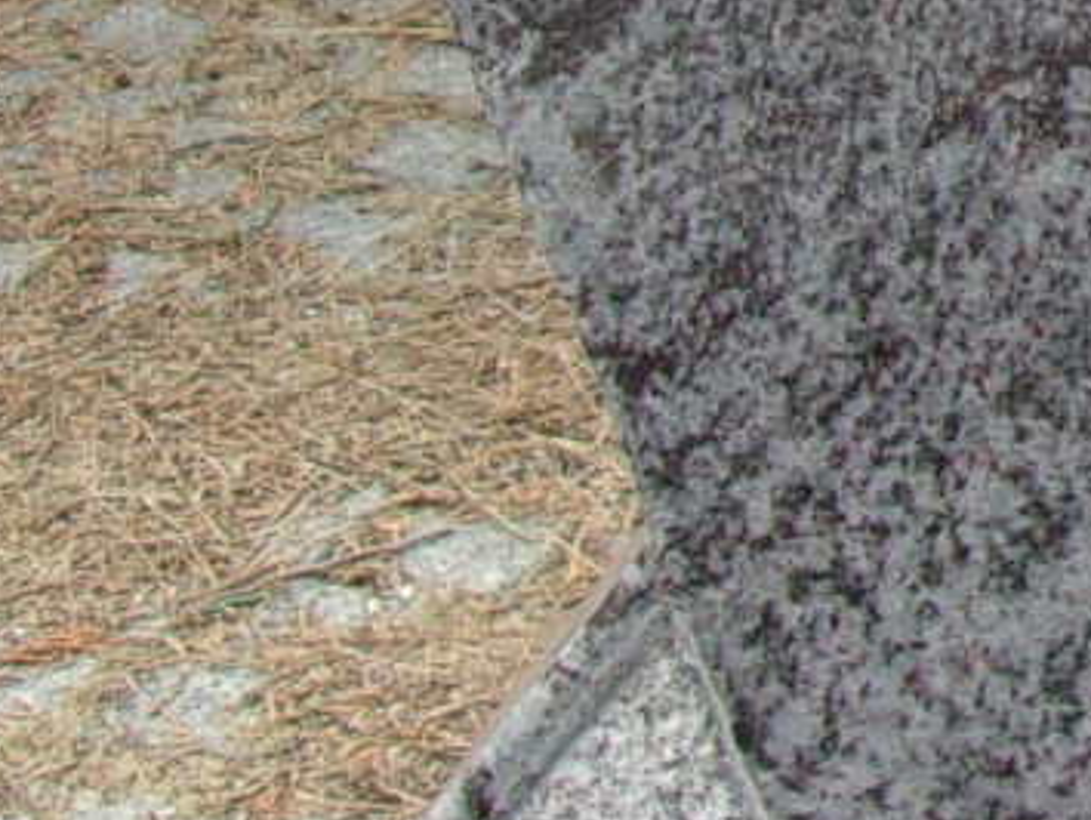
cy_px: -792
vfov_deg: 9.0
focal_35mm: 156
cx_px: 2247
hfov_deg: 11.3
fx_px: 4920
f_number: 3
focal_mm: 4.9
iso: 80
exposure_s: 1/300
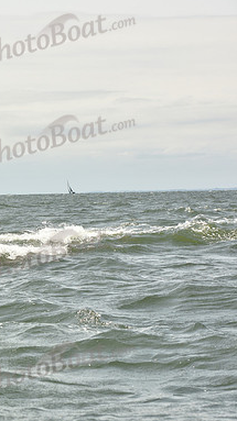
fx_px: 1634
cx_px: -76
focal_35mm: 146
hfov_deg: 8.2
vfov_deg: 14.7
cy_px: 210
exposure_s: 1/800
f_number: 8
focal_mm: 92
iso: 250
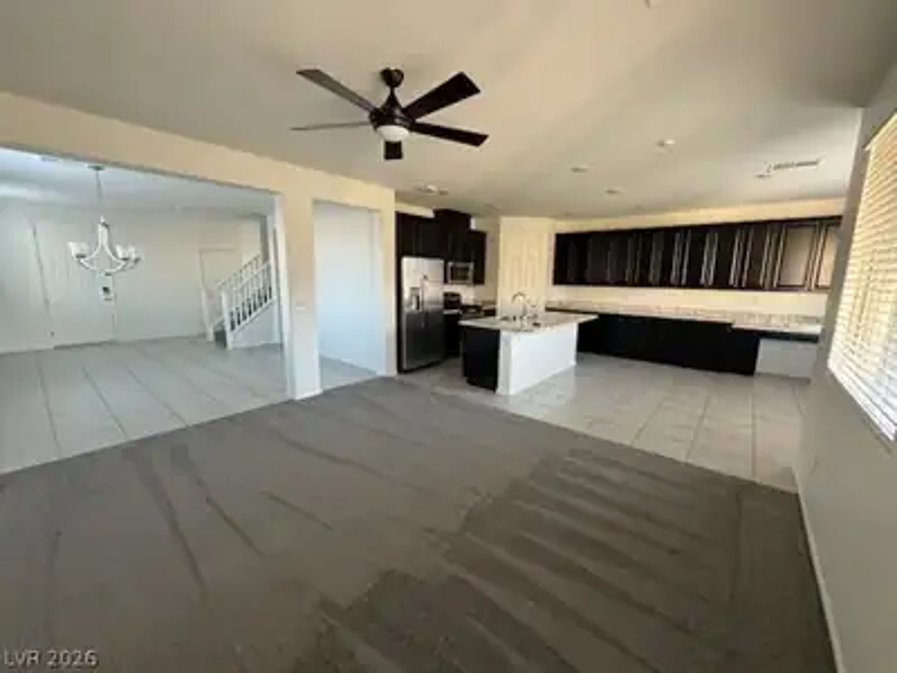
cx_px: 448
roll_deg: -0.6
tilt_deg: -9.2
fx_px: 363
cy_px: 336
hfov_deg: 102.1
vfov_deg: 85.7
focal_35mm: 14
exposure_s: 1/79
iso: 320
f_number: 2.2
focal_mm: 2.22
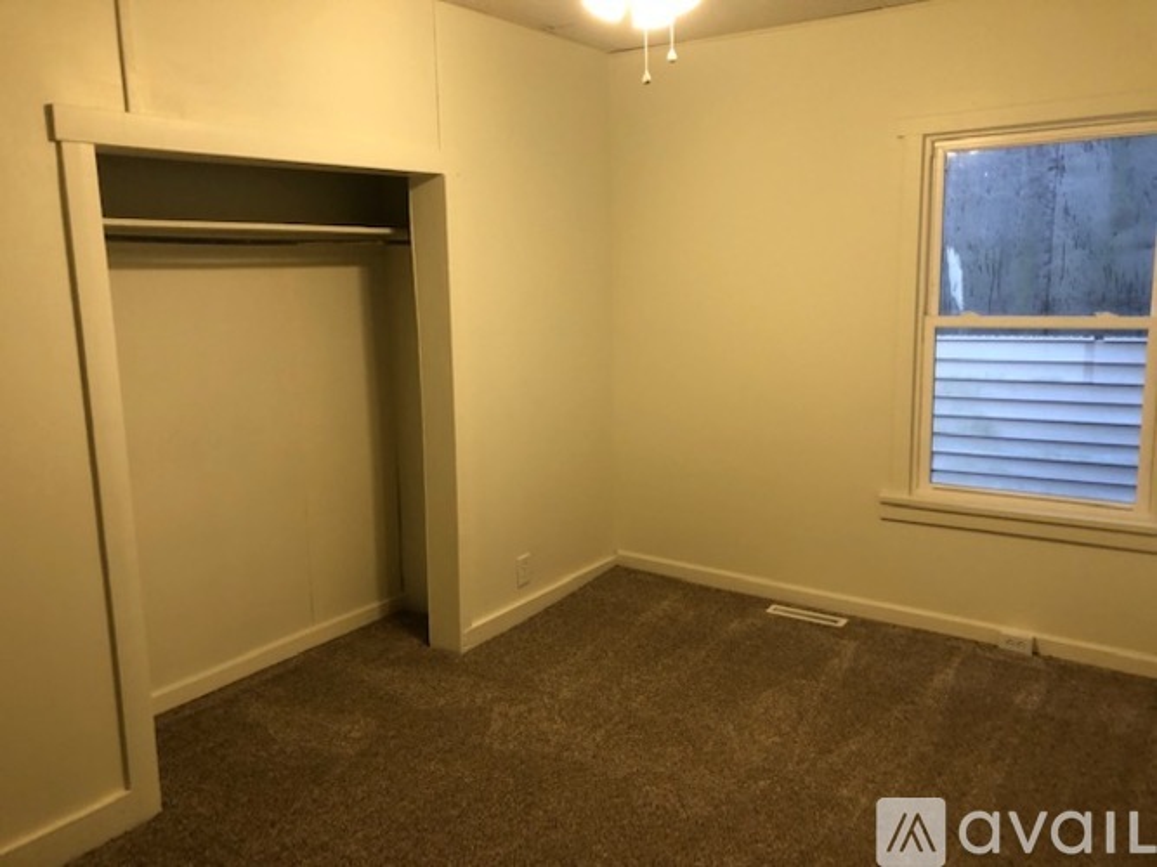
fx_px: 936
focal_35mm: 28
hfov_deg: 63.5
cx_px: 578
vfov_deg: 49.7
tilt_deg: -11.7
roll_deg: +0.2
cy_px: 434
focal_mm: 3.99
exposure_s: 1/17
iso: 40
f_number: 1.8
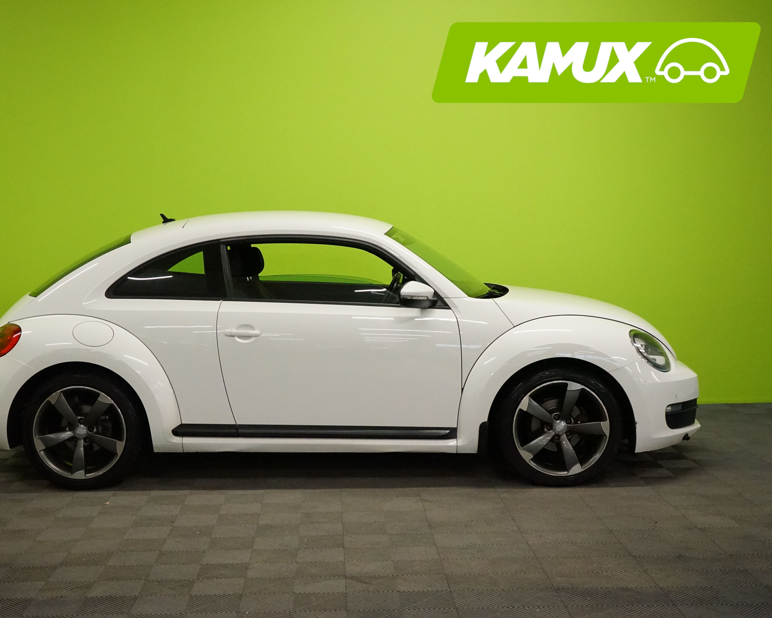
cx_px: 315
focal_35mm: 48
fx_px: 1097
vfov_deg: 31.5
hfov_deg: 38.6
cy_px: 306
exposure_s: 1/800
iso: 8000
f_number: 5
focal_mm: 42
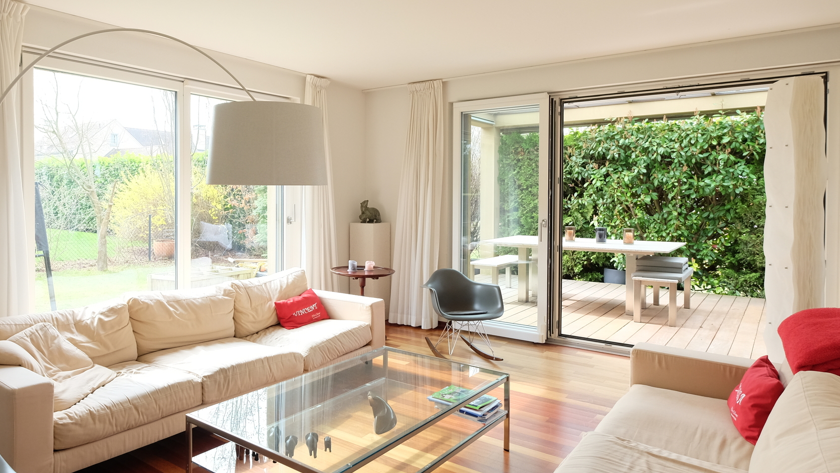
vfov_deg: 47.6
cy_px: 208
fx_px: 535
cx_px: 350
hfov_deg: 75.7
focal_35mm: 24
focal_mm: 10
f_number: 4
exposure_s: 1/80
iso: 400
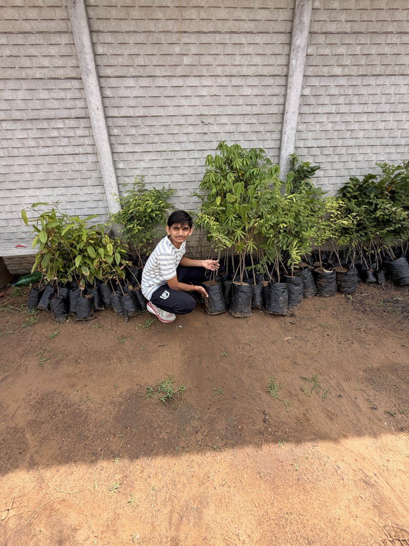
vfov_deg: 102.1
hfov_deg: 85.7
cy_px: 273
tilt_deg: -24.6
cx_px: 204
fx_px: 221
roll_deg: +2.8
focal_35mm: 14
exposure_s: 1/502
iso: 40
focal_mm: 2.22
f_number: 2.2
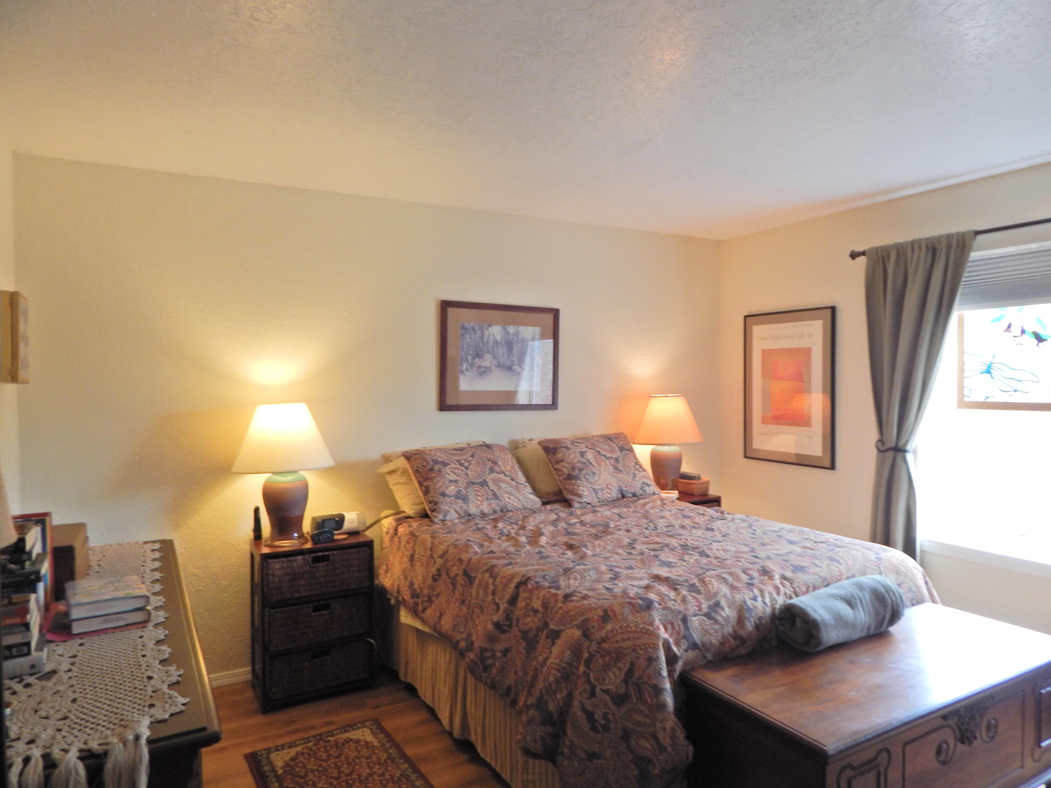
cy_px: 394
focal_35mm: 22
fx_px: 668
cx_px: 526
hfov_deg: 76.4
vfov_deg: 61.1
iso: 200
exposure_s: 1/30
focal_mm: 4
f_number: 3
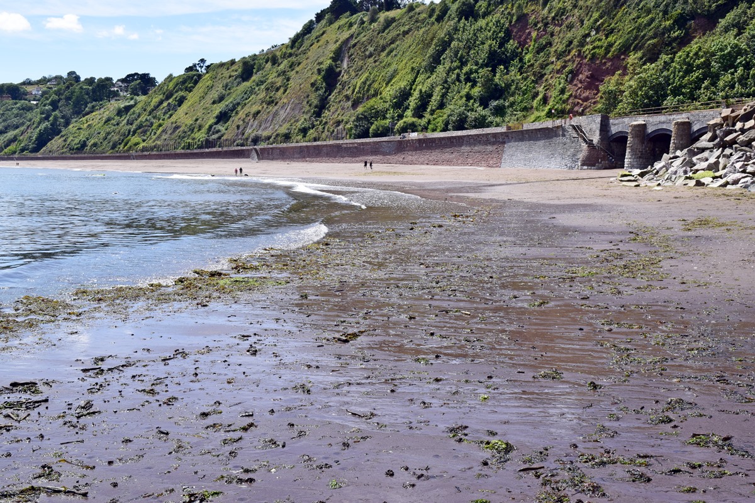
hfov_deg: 47.9
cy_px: 252
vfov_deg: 33.0
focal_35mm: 40
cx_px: 378
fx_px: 849
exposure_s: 1/500
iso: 360
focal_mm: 27
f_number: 11
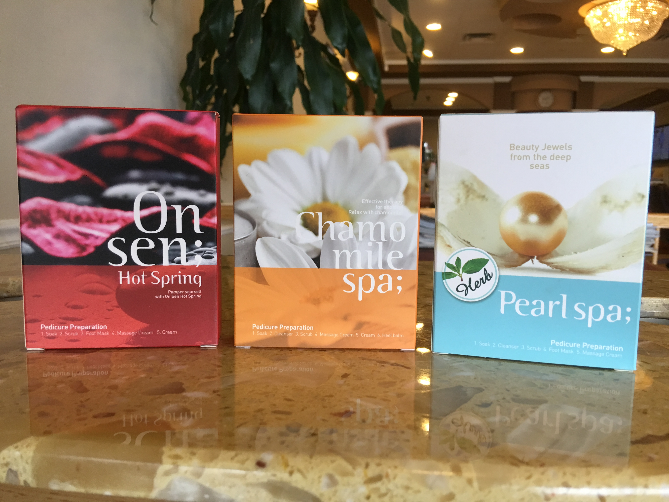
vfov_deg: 48.2
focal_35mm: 29
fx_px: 560
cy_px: 251
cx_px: 334
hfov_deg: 61.7
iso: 40
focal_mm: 4.15
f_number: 2.2
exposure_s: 1/30
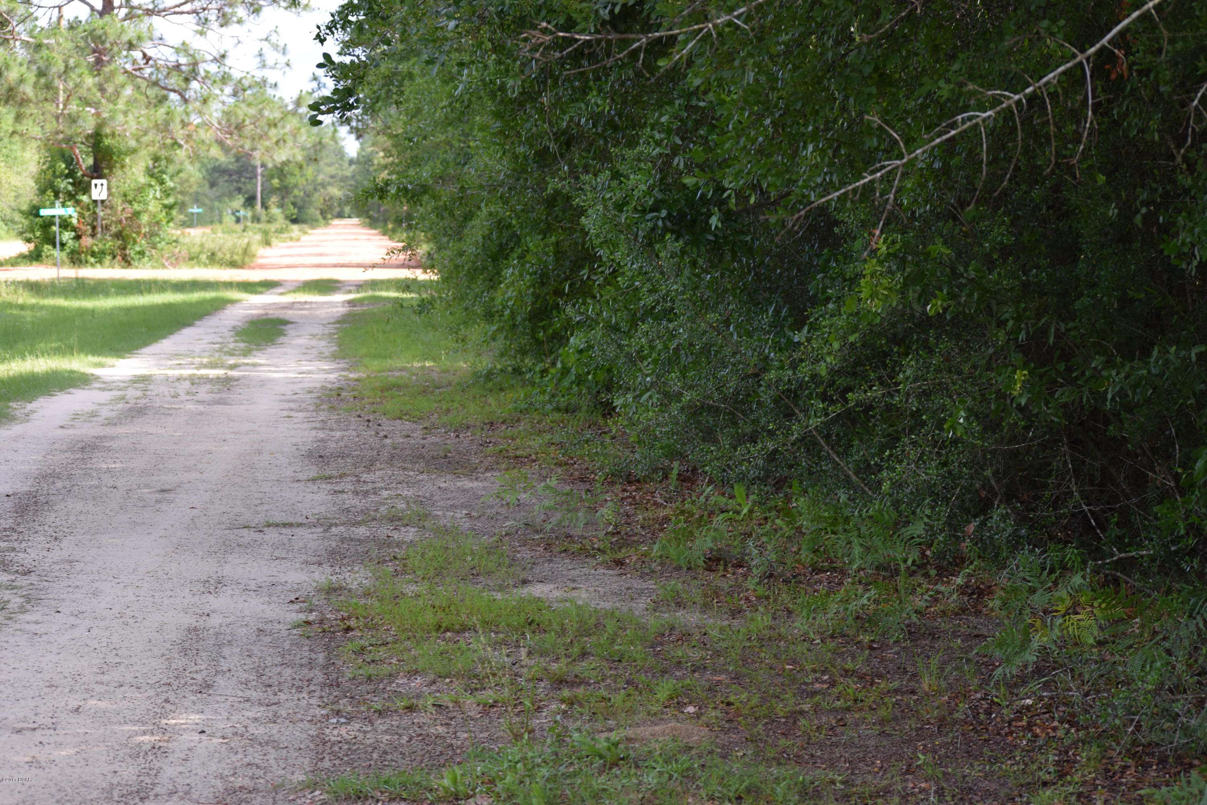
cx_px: 604
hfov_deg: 24.6
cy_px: 402
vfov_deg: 16.6
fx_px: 2766
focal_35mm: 82
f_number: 5.6
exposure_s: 1/125
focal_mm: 55
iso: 110
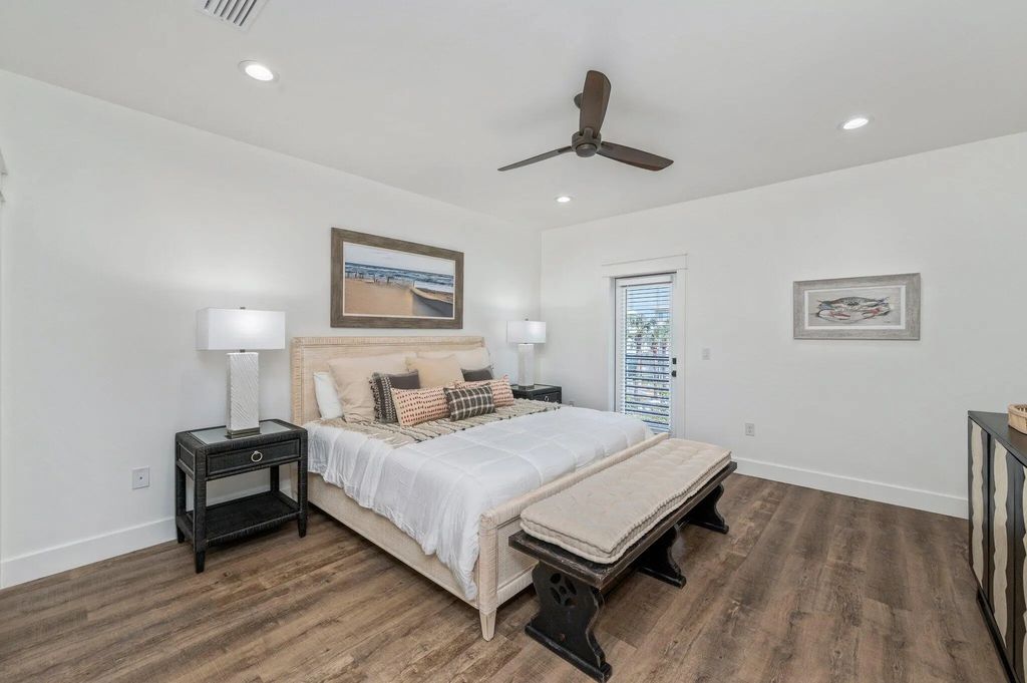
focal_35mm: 14
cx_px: 514
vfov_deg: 81.1
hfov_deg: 104.3
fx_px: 399
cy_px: 342
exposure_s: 1/50
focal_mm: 14
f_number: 9
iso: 200
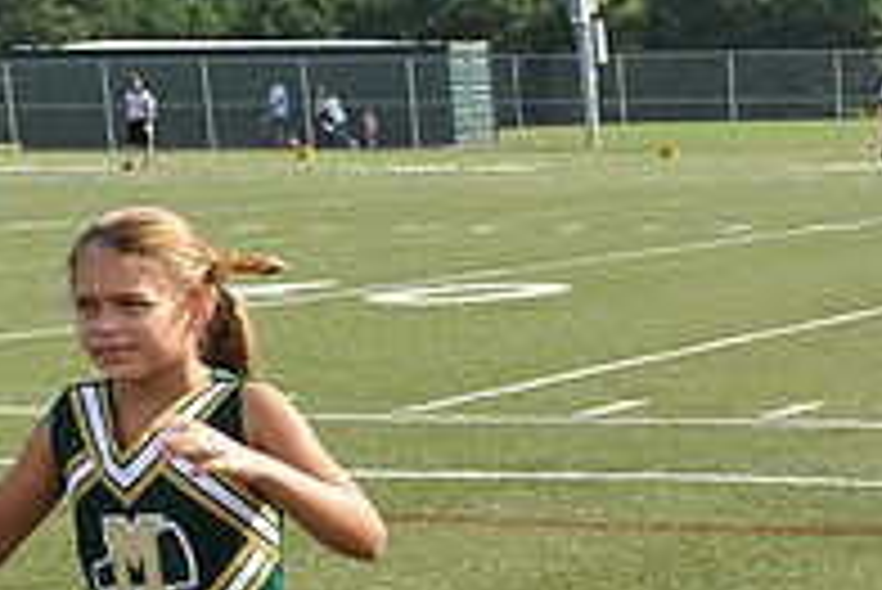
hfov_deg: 15.6
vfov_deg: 10.8
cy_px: 793
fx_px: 3040
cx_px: 1192
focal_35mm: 124
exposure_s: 1/200
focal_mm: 42
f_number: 8
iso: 200
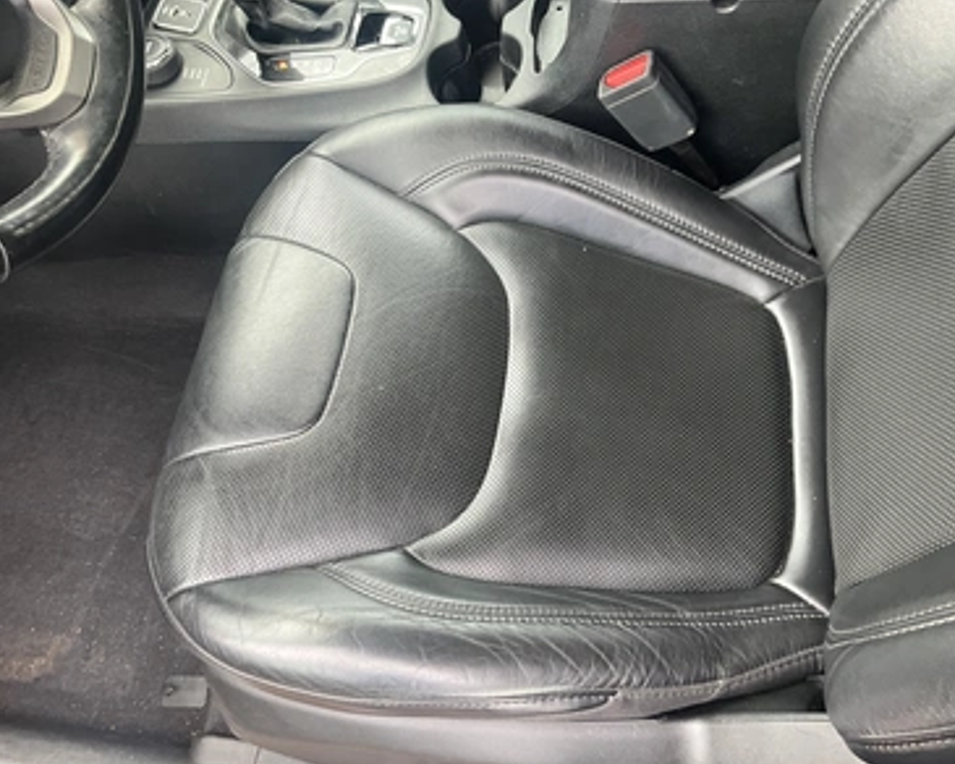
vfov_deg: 47.1
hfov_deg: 57.2
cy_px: 390
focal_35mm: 31
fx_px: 876
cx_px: 481
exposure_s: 1/70
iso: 64
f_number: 1.8
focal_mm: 3
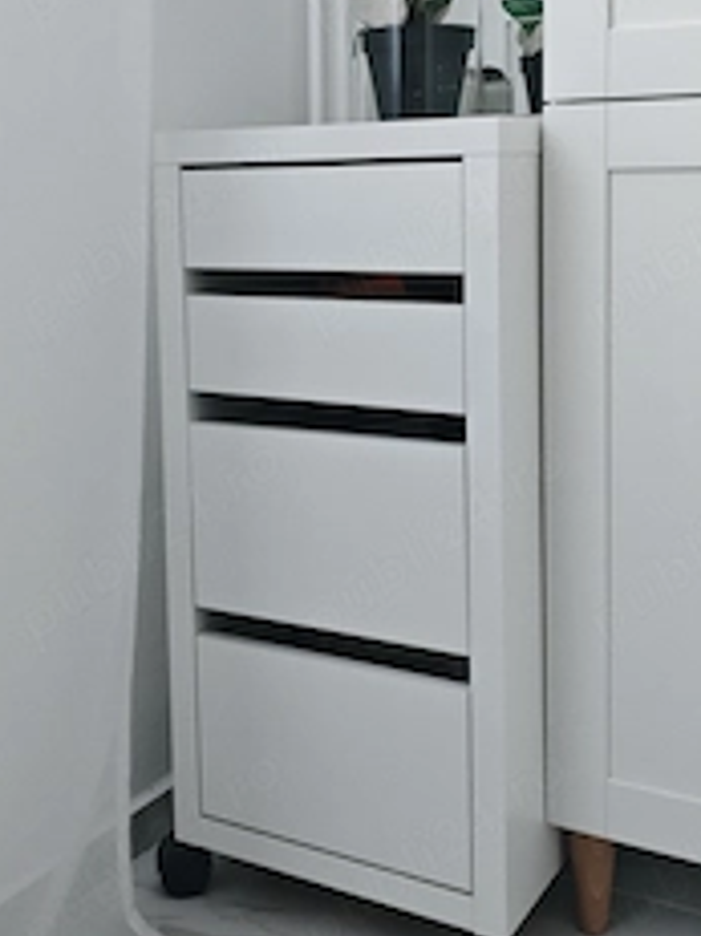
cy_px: 300
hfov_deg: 32.1
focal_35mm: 45
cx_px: 292
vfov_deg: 41.5
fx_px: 1216
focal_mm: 4.94
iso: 500
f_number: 1.5
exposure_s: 1/100
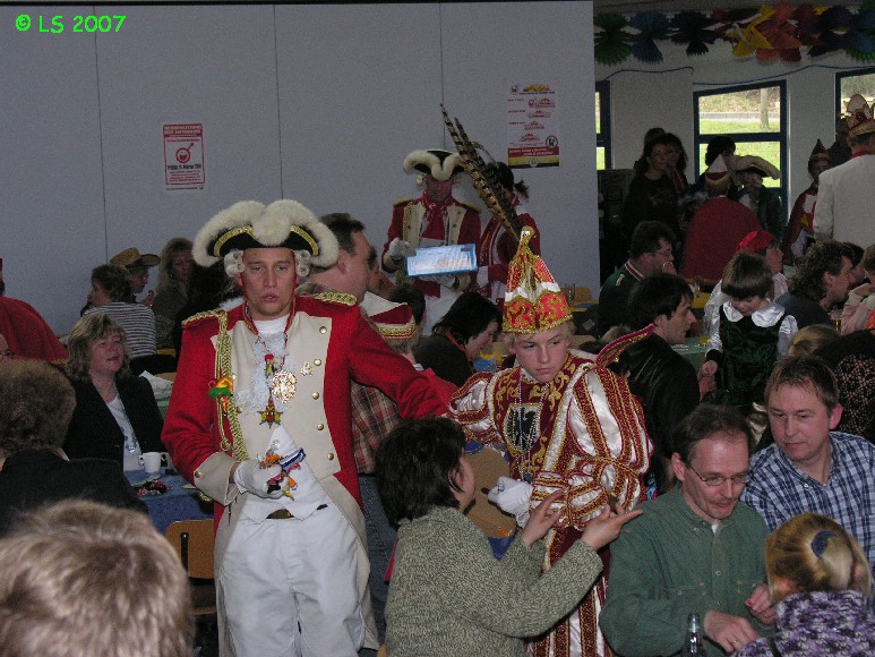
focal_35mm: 89
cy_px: 326
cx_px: 445
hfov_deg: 22.0
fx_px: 2250
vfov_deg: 16.6
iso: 200
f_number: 4.4
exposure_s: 1/60.1
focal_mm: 21.8
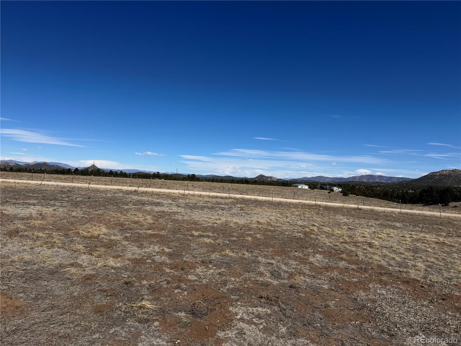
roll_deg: -2.0
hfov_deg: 71.6
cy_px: 173
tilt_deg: +0.0
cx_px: 230
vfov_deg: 56.8
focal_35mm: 24
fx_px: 320
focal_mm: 6.76
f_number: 1.78
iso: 80
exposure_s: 1/9009
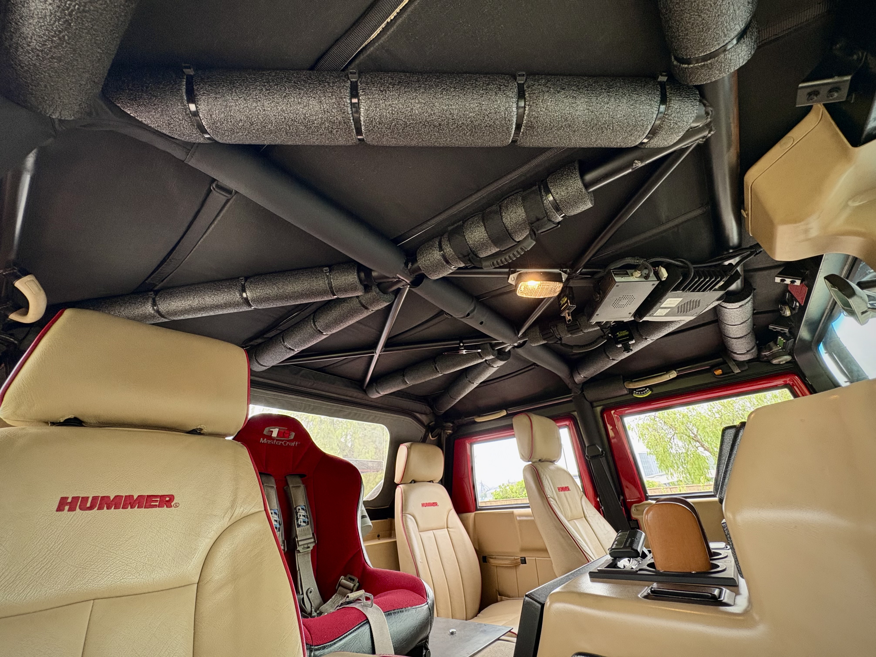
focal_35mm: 14
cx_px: 438
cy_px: 328
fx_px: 354
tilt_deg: +30.5
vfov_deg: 85.7
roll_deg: +1.8
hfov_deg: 102.1
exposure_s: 1/60
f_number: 2.2
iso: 400
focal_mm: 2.22
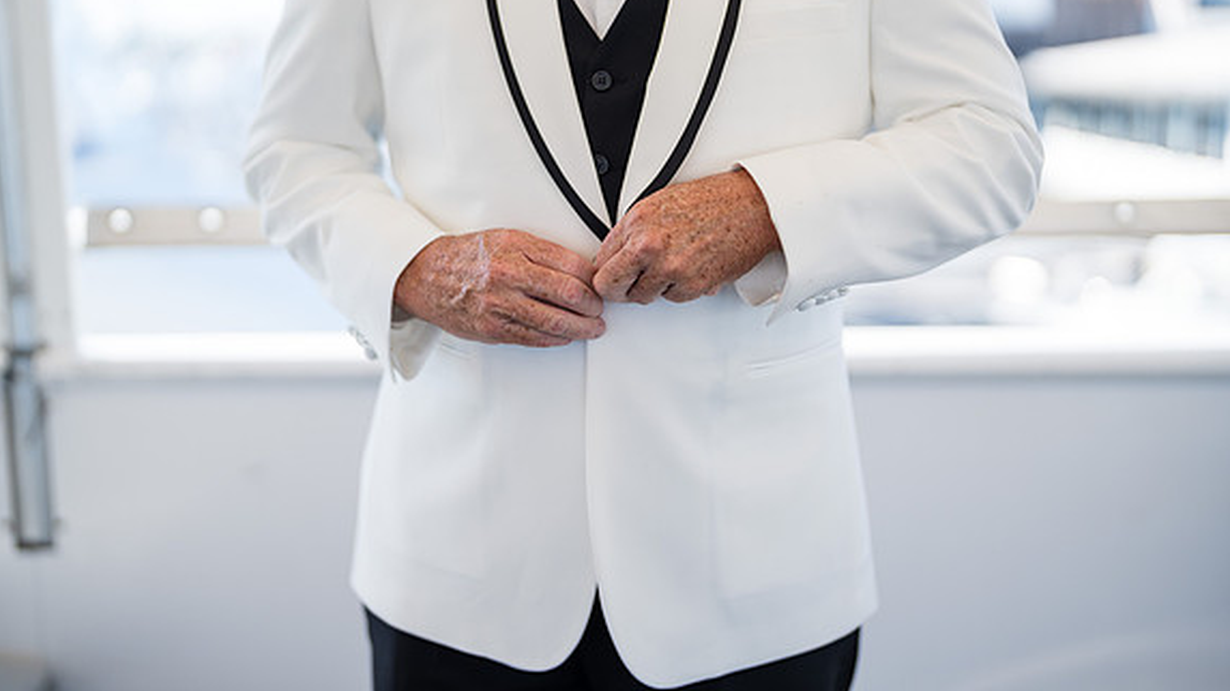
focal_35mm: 53
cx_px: 618
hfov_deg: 39.2
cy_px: 282
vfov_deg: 22.6
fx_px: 1728
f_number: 1.2
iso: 100
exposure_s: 1/2000
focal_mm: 50
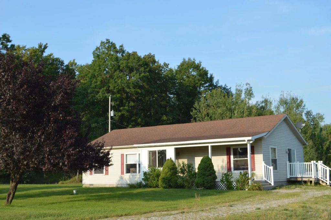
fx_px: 441
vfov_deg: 28.0
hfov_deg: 41.1
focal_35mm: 48
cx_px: 166
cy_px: 110
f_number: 7.1
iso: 100
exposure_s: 1/200
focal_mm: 32
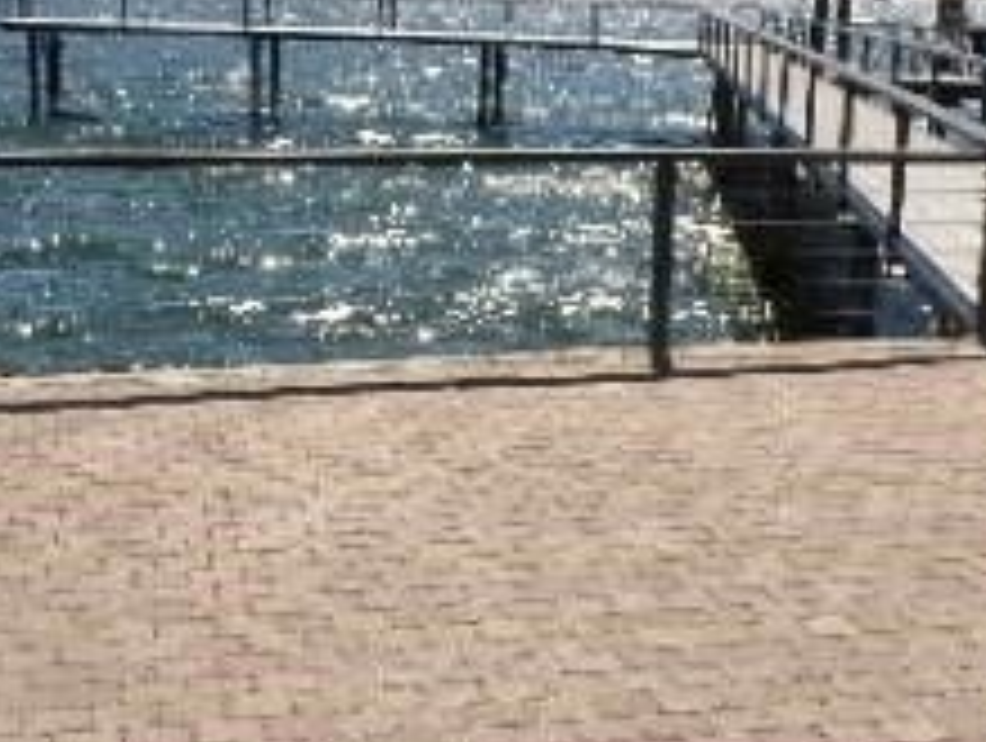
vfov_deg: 21.1
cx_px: 549
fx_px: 1997
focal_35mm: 70
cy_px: 378
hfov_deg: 27.7
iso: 100
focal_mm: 4.3
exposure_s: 1/680
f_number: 4.4
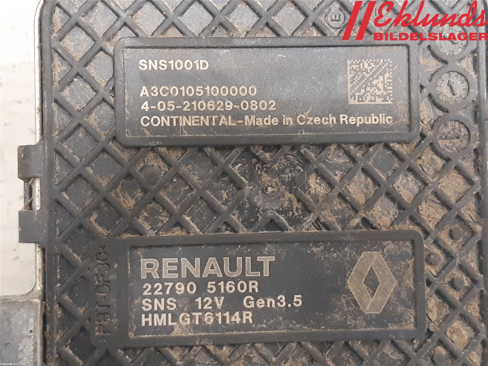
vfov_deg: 53.1
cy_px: 183
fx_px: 367
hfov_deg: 67.3
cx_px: 244
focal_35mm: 26
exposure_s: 1/25
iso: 320
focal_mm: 3.93
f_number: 1.7
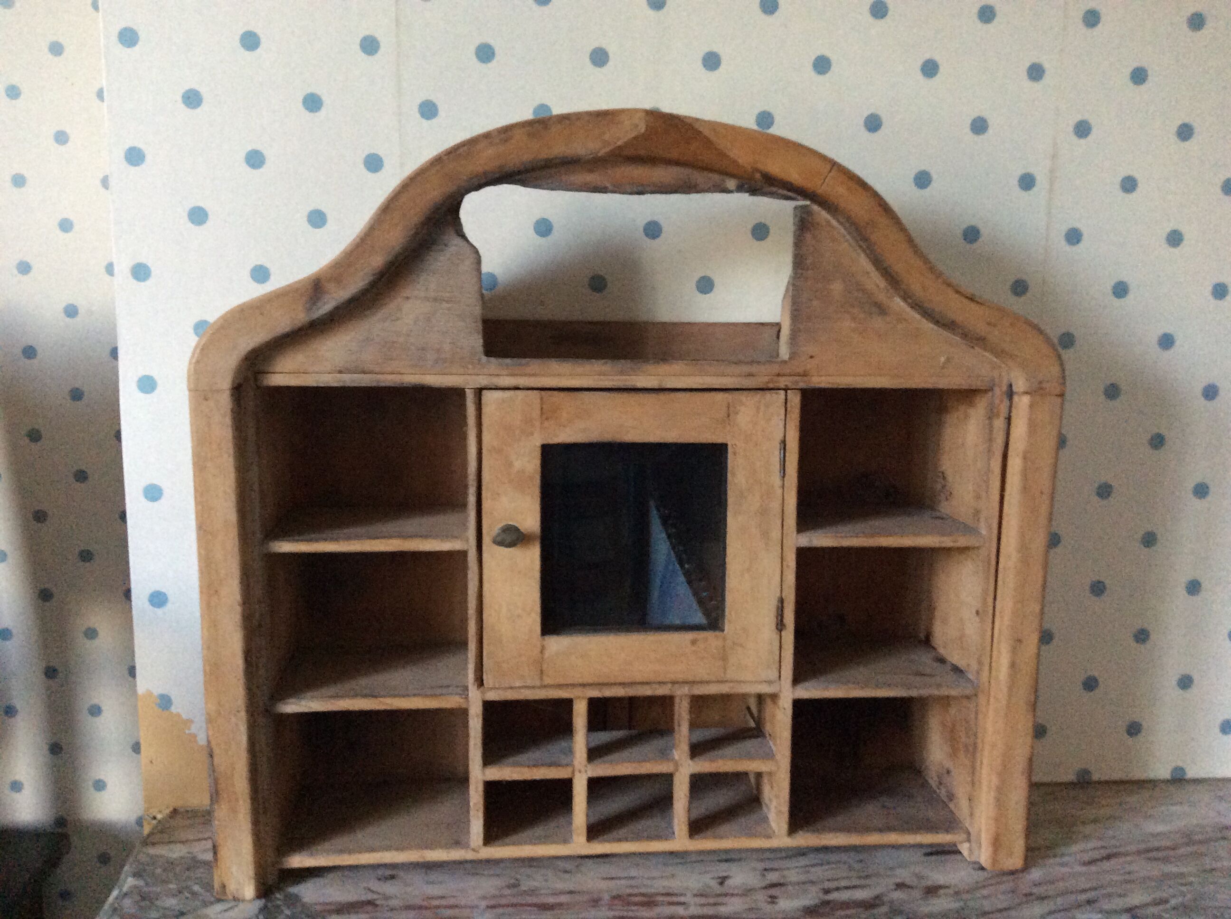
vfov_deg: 44.1
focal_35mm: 32
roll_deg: +0.7
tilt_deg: -8.3
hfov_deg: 56.9
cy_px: 460
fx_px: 1136
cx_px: 616
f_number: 2.4
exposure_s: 1/25
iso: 250
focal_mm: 3.3
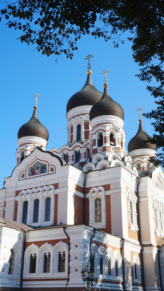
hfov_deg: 29.0
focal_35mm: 41
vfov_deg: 49.4
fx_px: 317
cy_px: 146
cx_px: 71
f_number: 14
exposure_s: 1/100
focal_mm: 26
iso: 100
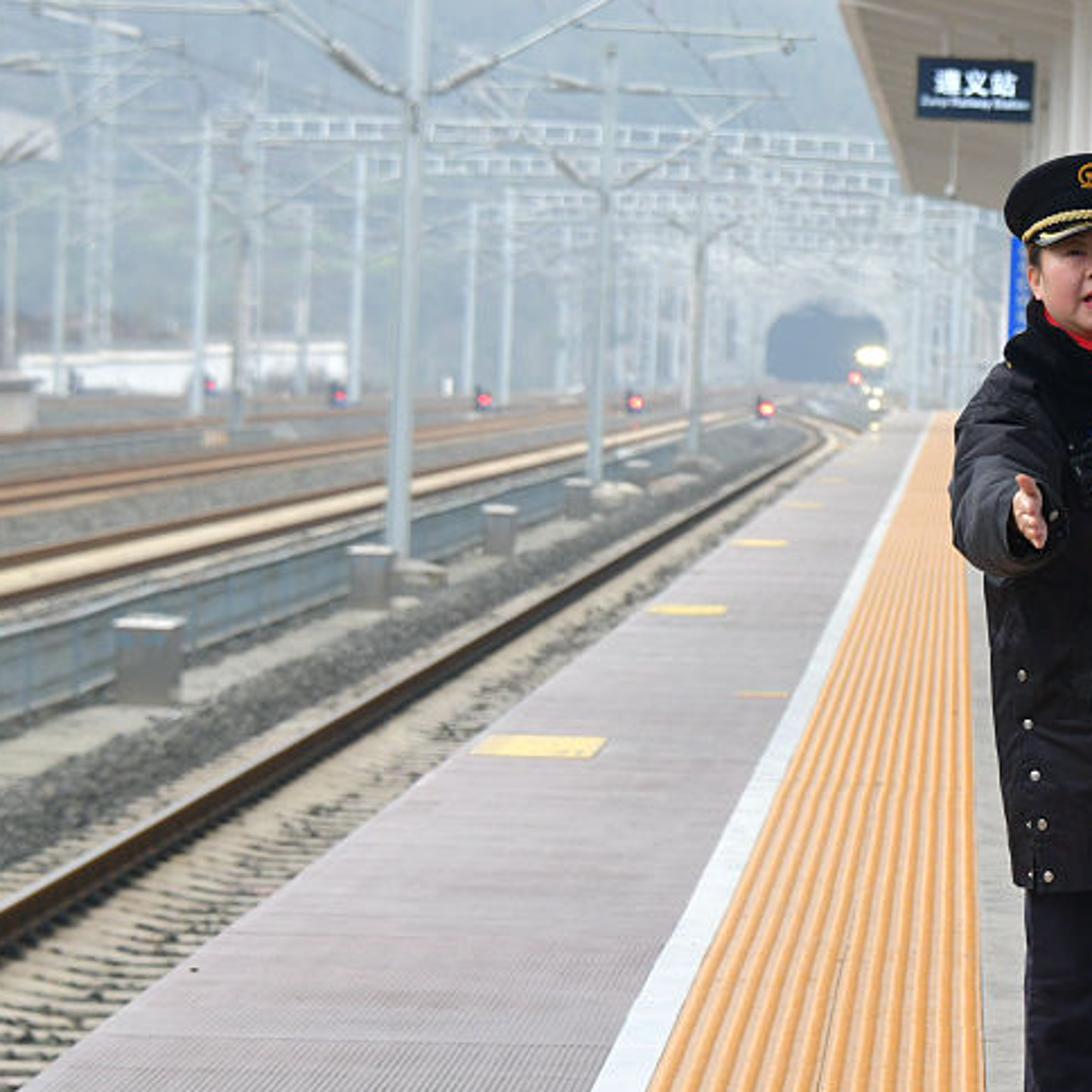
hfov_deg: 9.0
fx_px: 6924
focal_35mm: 194
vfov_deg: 9.0
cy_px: 341
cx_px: 1087
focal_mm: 92
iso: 1250
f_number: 5.6
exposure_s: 1/400
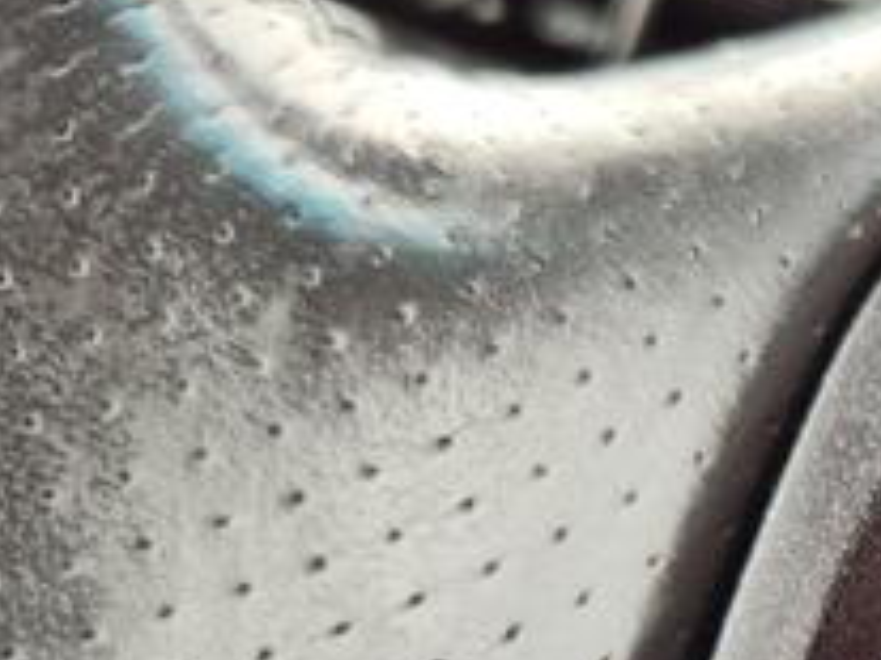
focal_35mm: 71
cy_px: 720
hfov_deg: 23.1
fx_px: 1806
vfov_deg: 19.8
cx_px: 1256
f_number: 1.88
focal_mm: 5.56
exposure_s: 1/60
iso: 350
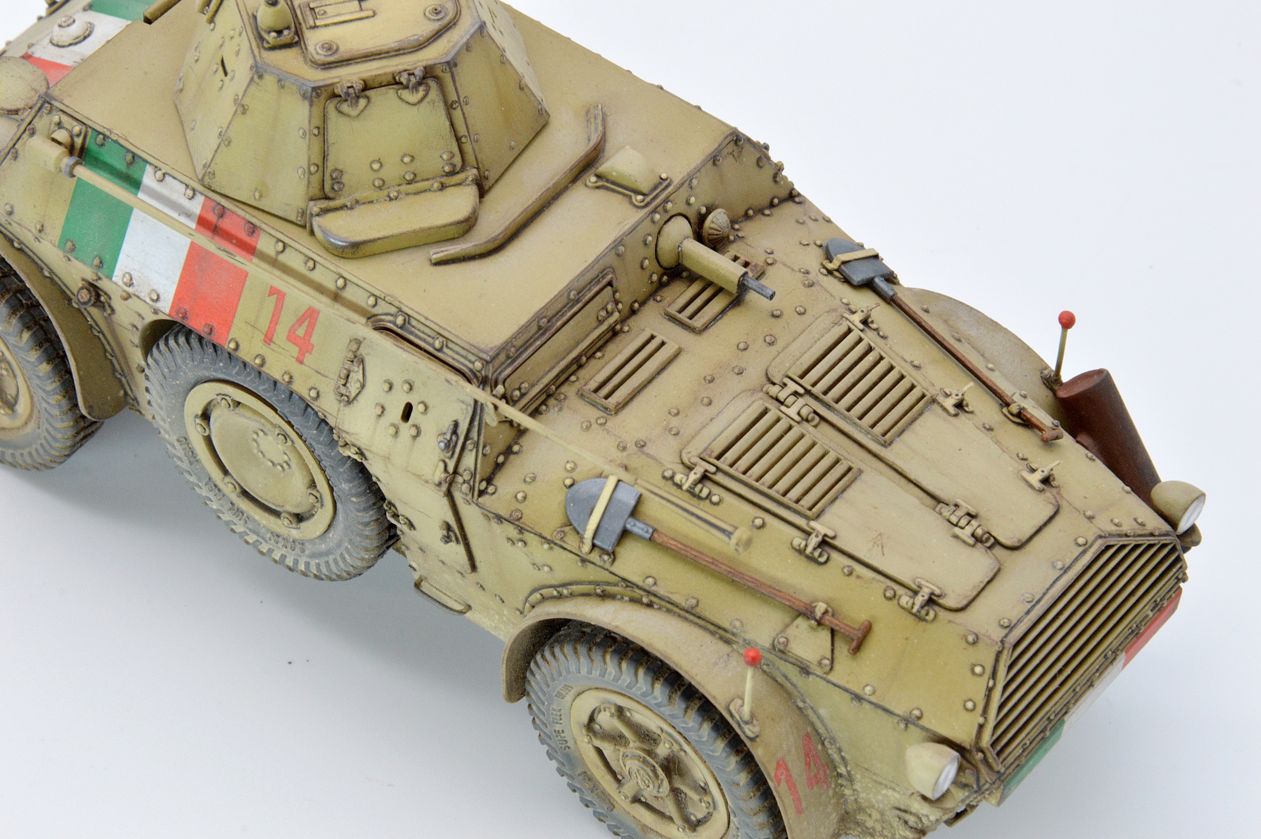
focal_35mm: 158
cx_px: 630
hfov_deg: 13.1
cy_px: 420
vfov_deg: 8.7
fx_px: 5512
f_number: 18
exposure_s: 1/20
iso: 800
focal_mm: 105
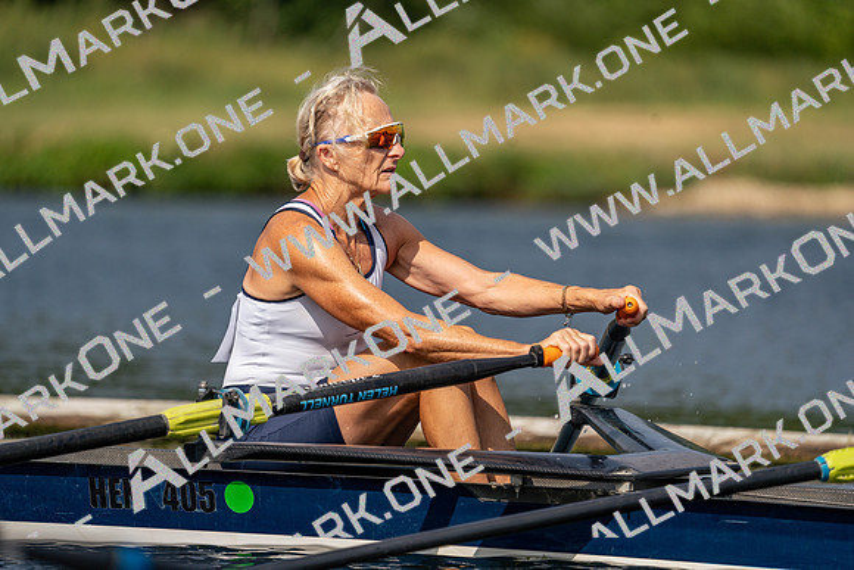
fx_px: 11080
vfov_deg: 2.9
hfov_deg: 4.4
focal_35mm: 467
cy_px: 285
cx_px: 427
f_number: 6.3
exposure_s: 1/1600
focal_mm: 467
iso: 200
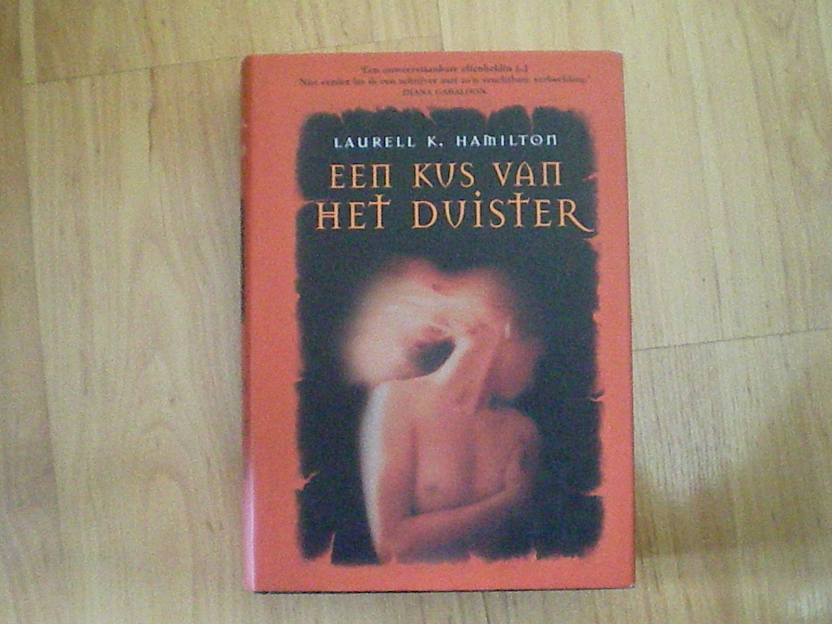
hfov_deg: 49.0
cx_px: 416
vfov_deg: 37.7
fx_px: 913
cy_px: 312
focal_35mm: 38
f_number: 3.1
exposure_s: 1/50
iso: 2412
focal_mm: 6.3
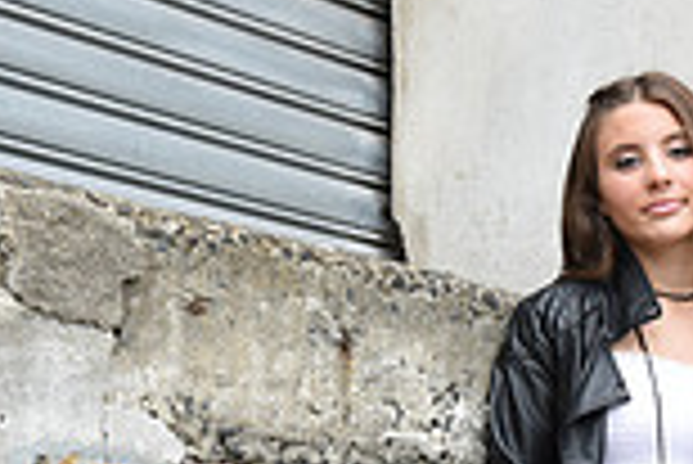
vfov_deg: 10.4
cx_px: 644
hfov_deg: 15.8
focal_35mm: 128
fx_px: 2466
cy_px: 655
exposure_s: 1/500
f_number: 7.1
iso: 1250
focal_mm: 34
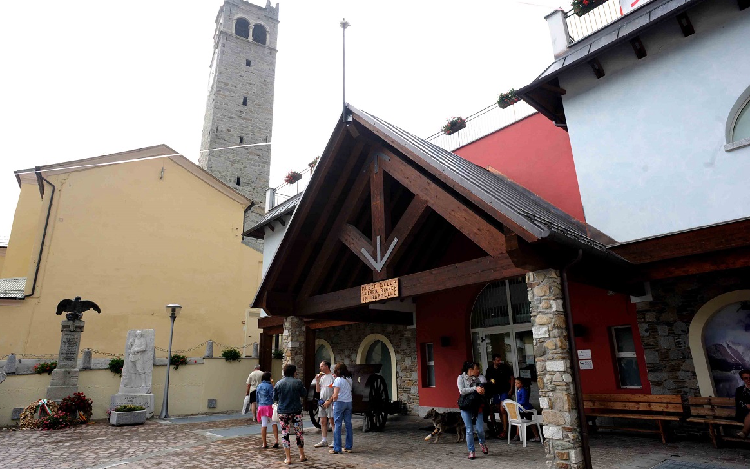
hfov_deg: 82.3
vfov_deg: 57.2
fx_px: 429
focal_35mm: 21
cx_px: 368
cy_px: 239
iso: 640
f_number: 10
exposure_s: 1/125
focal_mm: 20
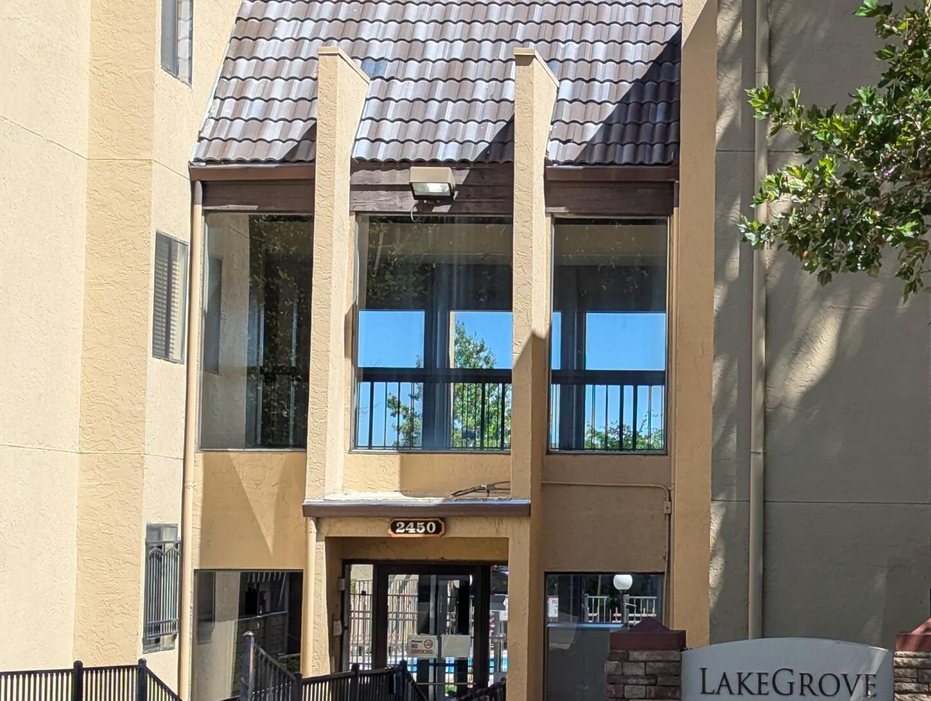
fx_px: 2693
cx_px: 731
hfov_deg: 19.4
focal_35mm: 100
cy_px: 288
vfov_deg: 14.8
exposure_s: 1/1582
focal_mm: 6.81
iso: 48
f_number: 1.85
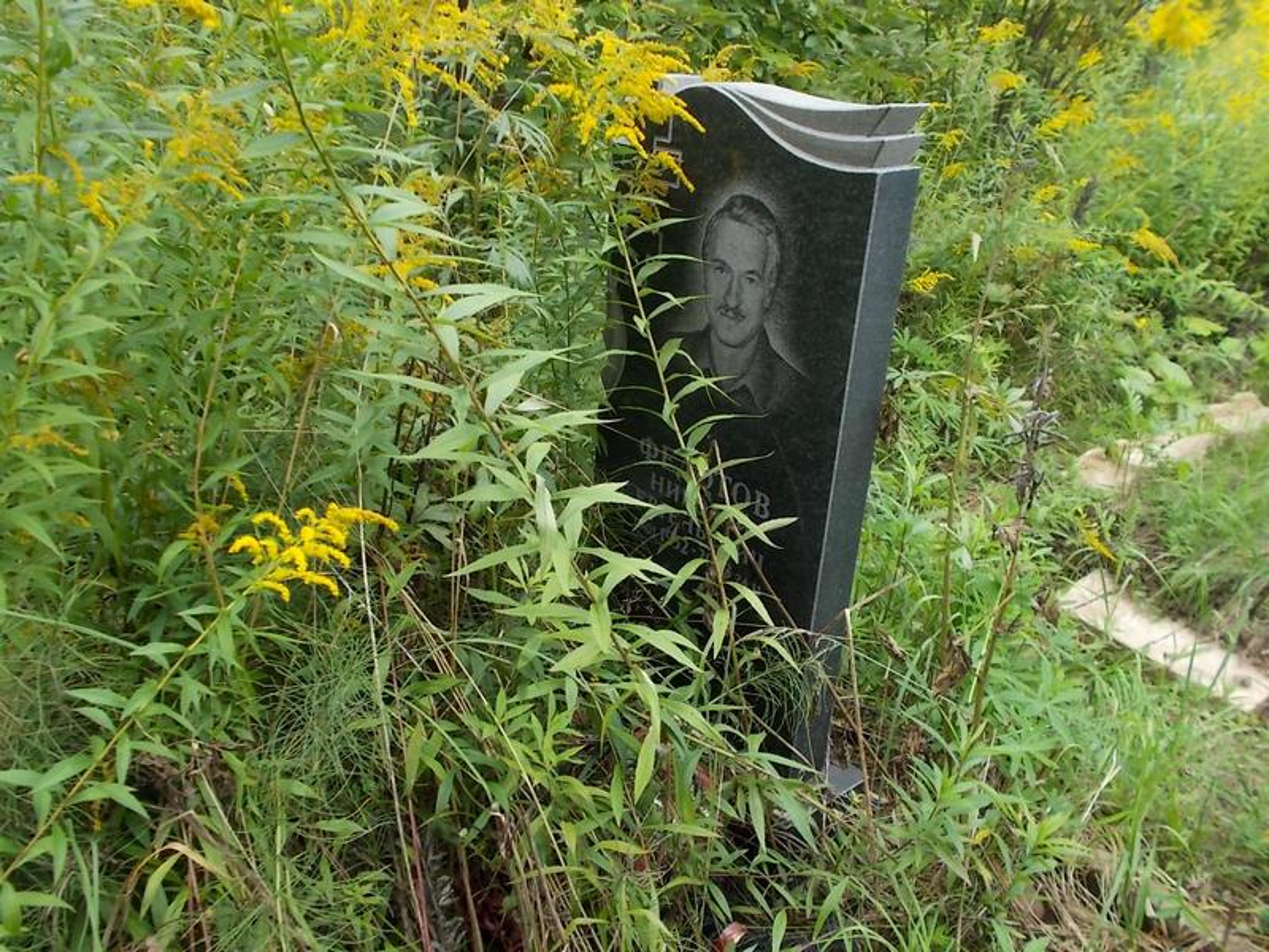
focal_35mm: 30
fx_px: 1100
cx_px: 634
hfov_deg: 60.0
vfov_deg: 46.8
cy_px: 476
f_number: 3.4
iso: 80
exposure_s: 1/50
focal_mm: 5.3
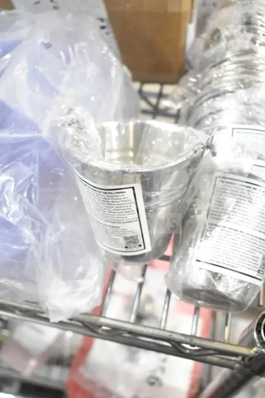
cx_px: 132
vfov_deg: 53.1
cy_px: 199
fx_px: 397
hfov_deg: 36.9
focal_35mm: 36
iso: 1600
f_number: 4.5
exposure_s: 1/80
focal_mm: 24
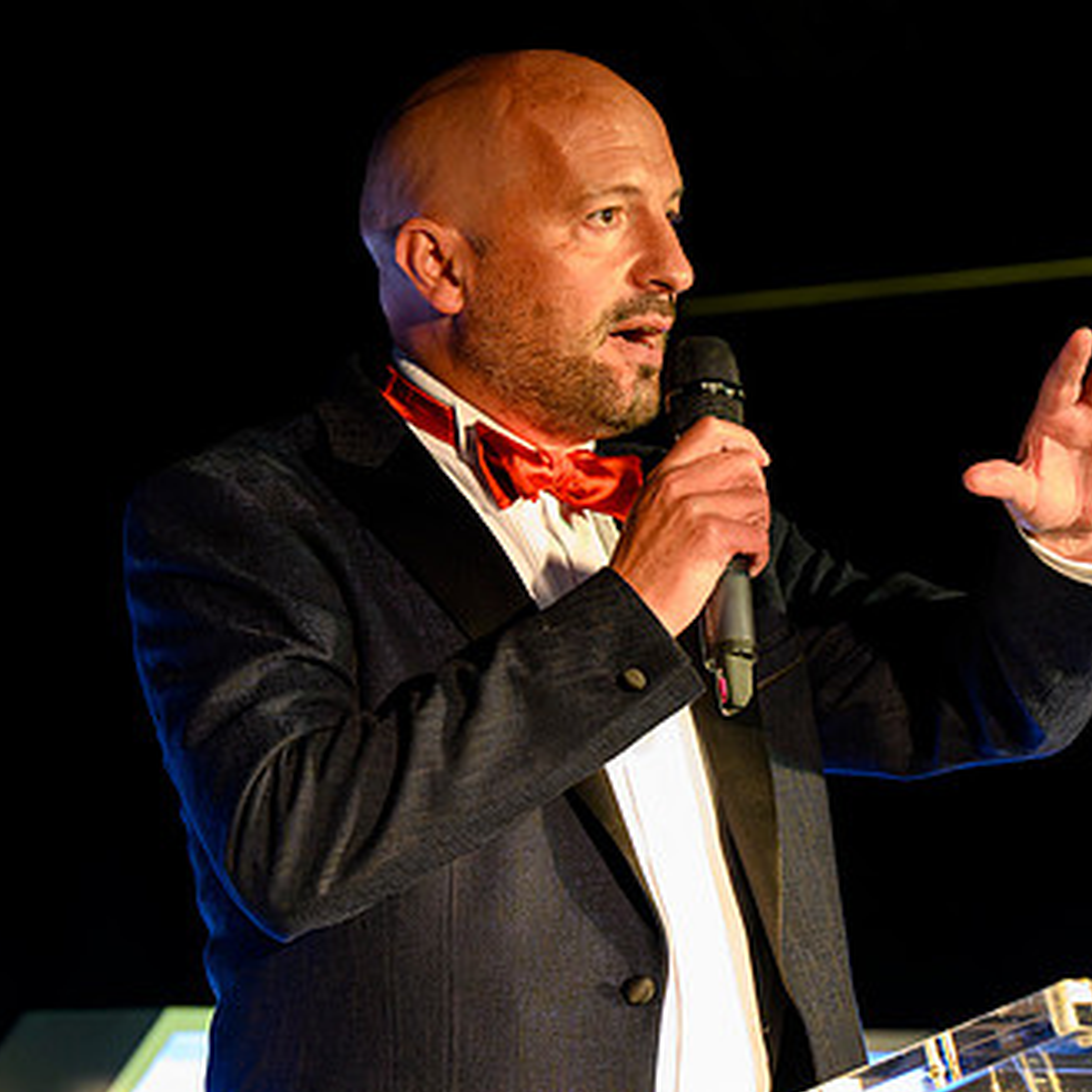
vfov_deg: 5.9
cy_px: 636
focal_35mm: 297
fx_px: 10600
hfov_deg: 5.9
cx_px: 600
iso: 8000
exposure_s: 1/200
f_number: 4
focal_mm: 175
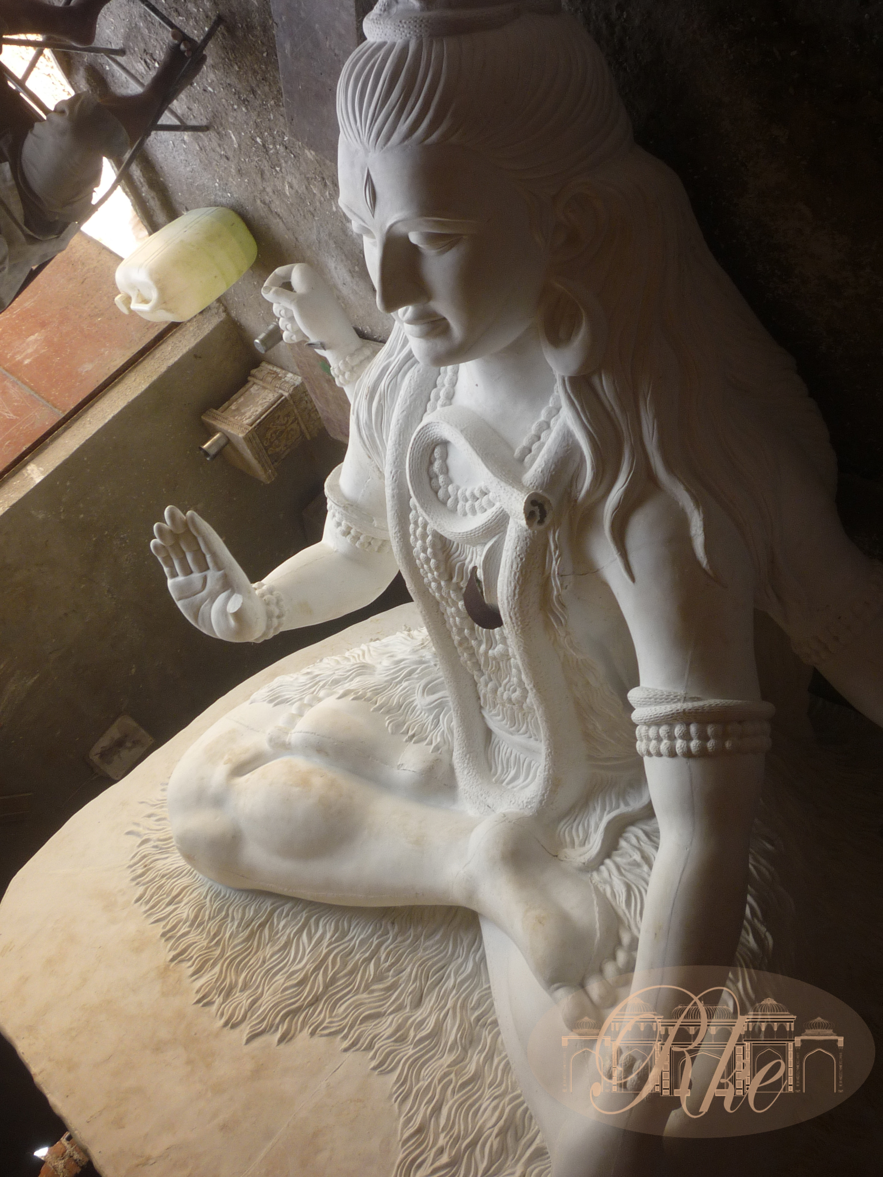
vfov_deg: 56.8
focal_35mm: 32
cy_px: 588
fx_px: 1088
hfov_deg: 44.2
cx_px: 442
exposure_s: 1/80
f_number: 3.3
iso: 100
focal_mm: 5.2
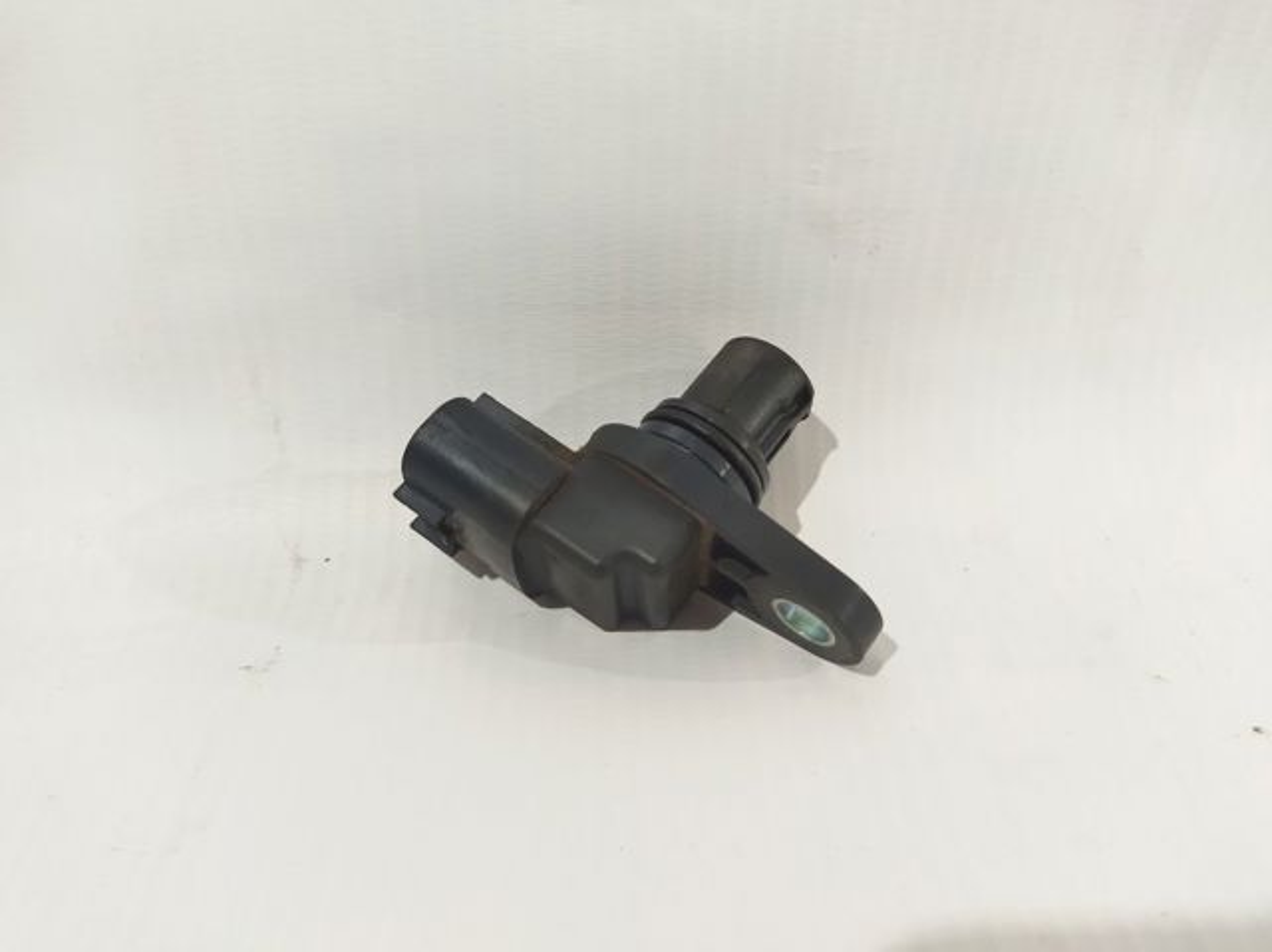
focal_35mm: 27
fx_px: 991
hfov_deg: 65.4
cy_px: 476
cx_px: 636
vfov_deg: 51.3
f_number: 1.79
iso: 263
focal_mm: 4.71
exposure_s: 1/50
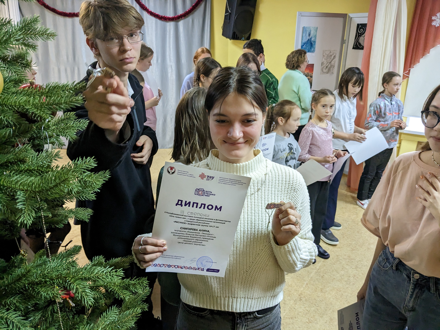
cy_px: 165
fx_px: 343
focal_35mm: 27
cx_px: 220
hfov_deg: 65.3
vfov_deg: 51.4
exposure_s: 1/99.9
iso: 501
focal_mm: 4.38
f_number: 1.73
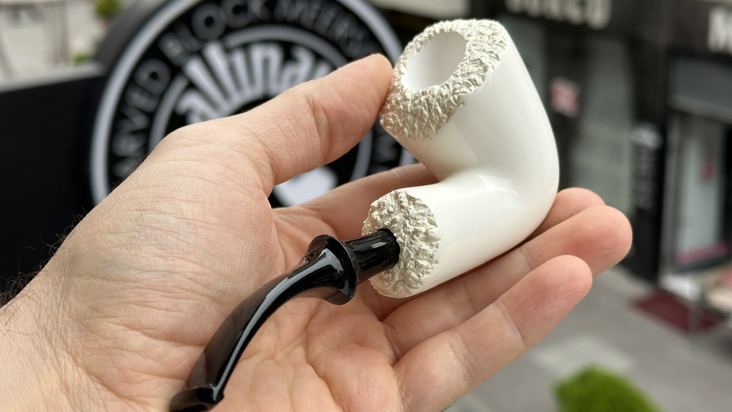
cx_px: 363
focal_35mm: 53
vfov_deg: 22.6
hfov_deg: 39.2
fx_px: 1029
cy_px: 213
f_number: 1.78
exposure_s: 1/1323
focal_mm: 6.86
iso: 64
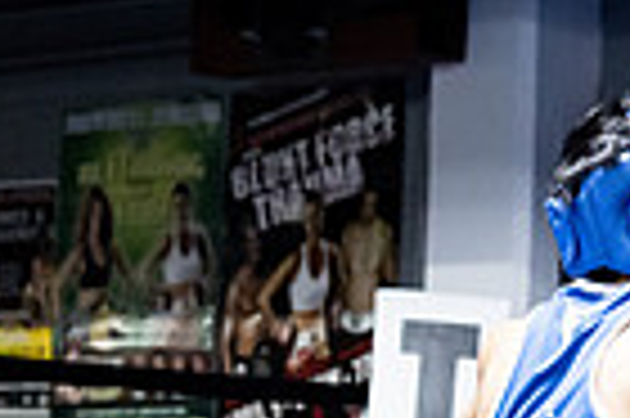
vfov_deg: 4.7
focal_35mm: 291
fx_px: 5087
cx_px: 882
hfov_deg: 7.0
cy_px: 676
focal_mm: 70
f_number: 2.8
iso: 8000
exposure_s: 1/1000
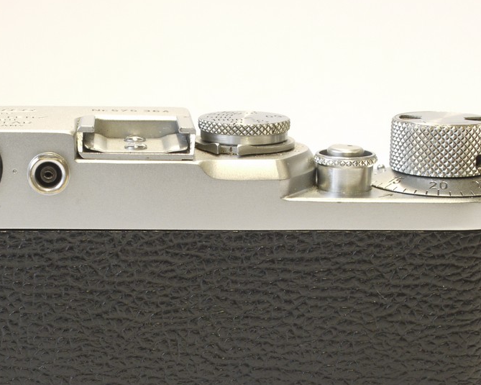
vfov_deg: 14.6
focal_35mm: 105
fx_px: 1495
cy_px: 315
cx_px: 146
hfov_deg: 18.2
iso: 400
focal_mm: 30
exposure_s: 1/13
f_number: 8
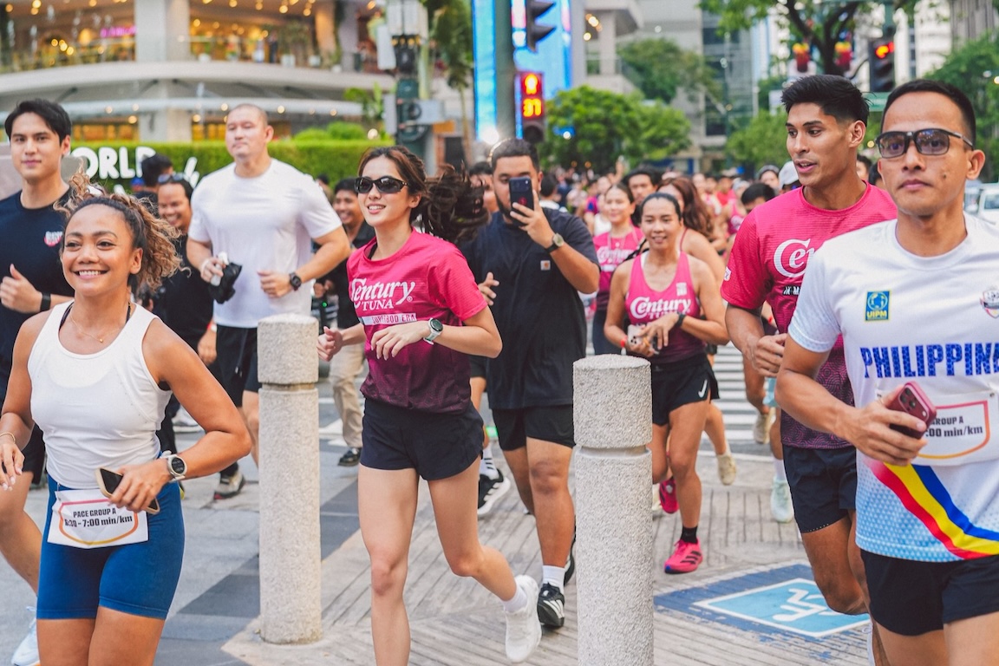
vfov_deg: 37.9
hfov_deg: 54.4
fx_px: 971
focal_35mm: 35
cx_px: 500
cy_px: 333
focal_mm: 35
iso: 1250
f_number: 2.8
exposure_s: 1/320
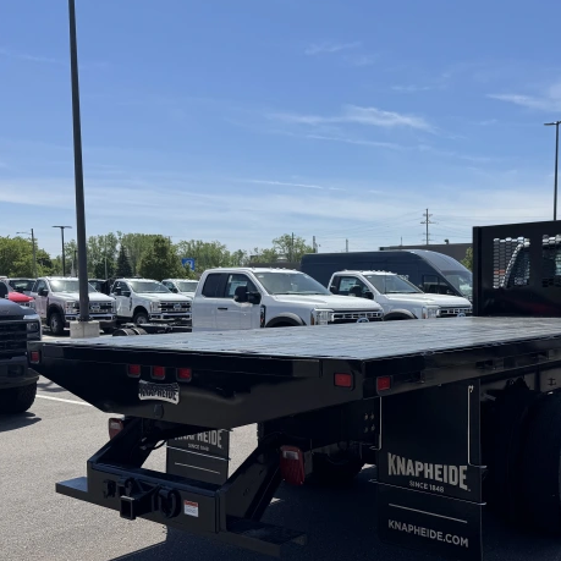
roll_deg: +0.8
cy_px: 321
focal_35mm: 37
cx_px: 407
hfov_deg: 43.8
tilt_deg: -4.4
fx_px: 678
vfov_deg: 44.8
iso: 80
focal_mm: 6.76
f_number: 1.78
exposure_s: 1/6410
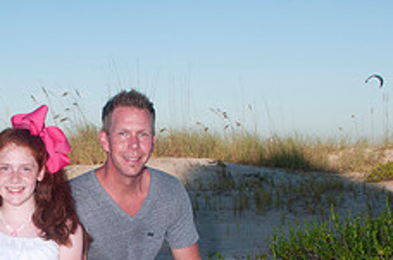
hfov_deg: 23.6
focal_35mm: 84
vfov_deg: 16.0
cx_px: 38
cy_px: 238
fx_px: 915
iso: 100
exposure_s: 1/250
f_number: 10
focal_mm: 22
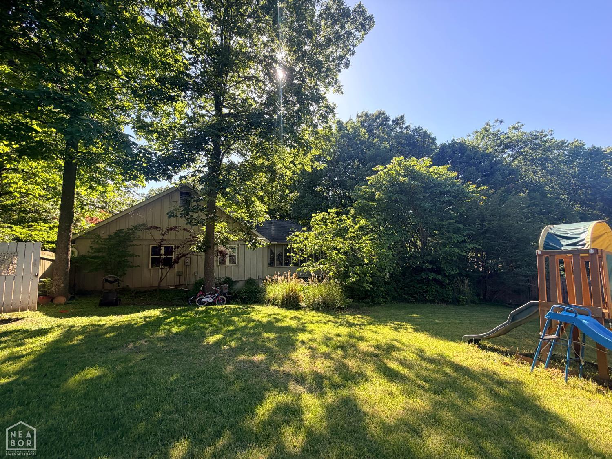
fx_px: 248
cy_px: 230
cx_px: 306
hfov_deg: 102.1
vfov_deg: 85.7
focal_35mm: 14
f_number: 2.2
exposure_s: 1/264
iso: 50
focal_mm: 2.22
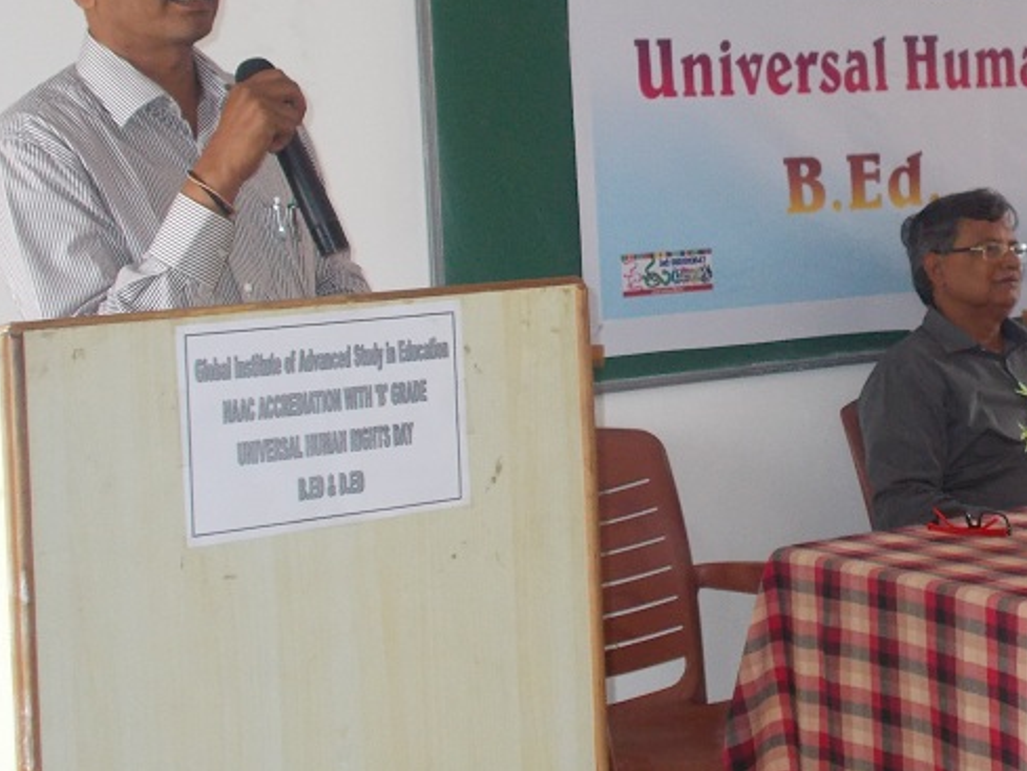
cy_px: 212
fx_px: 2463
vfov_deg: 17.7
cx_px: 880
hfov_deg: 23.1
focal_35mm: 83
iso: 250
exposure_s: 1/30
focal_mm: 7.9
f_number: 4.2
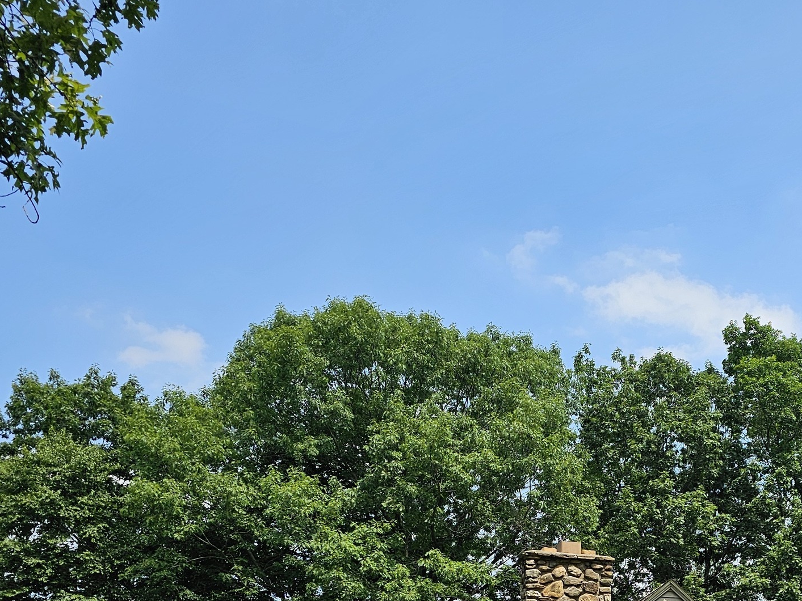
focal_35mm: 50
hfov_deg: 36.7
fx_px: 1159
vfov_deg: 27.2
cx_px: 660
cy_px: 623
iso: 16
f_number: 1.7
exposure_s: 1/1318
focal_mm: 6.3
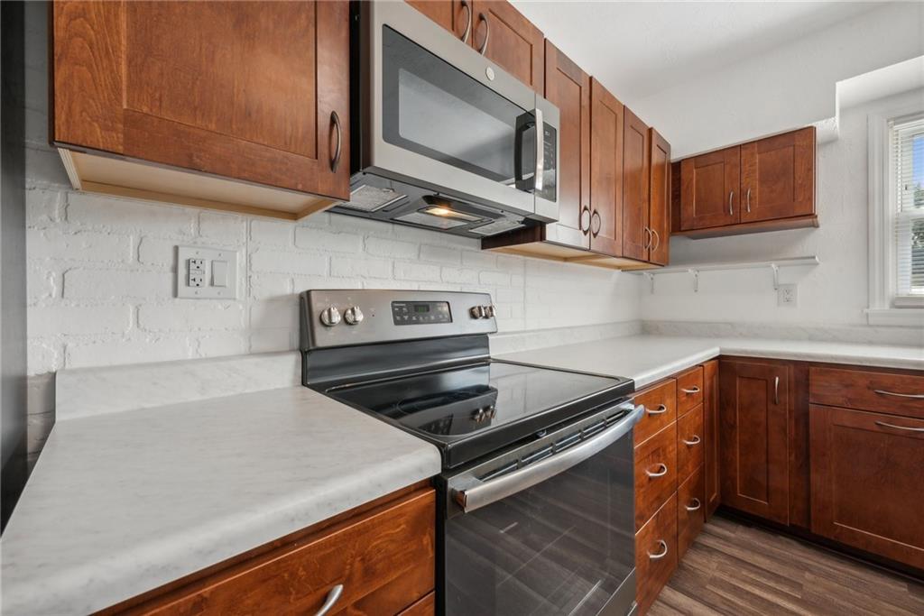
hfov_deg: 104.2
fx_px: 359
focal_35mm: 14
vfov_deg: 81.2
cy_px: 308
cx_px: 462
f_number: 11
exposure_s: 1/2.5
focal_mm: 14
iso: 50
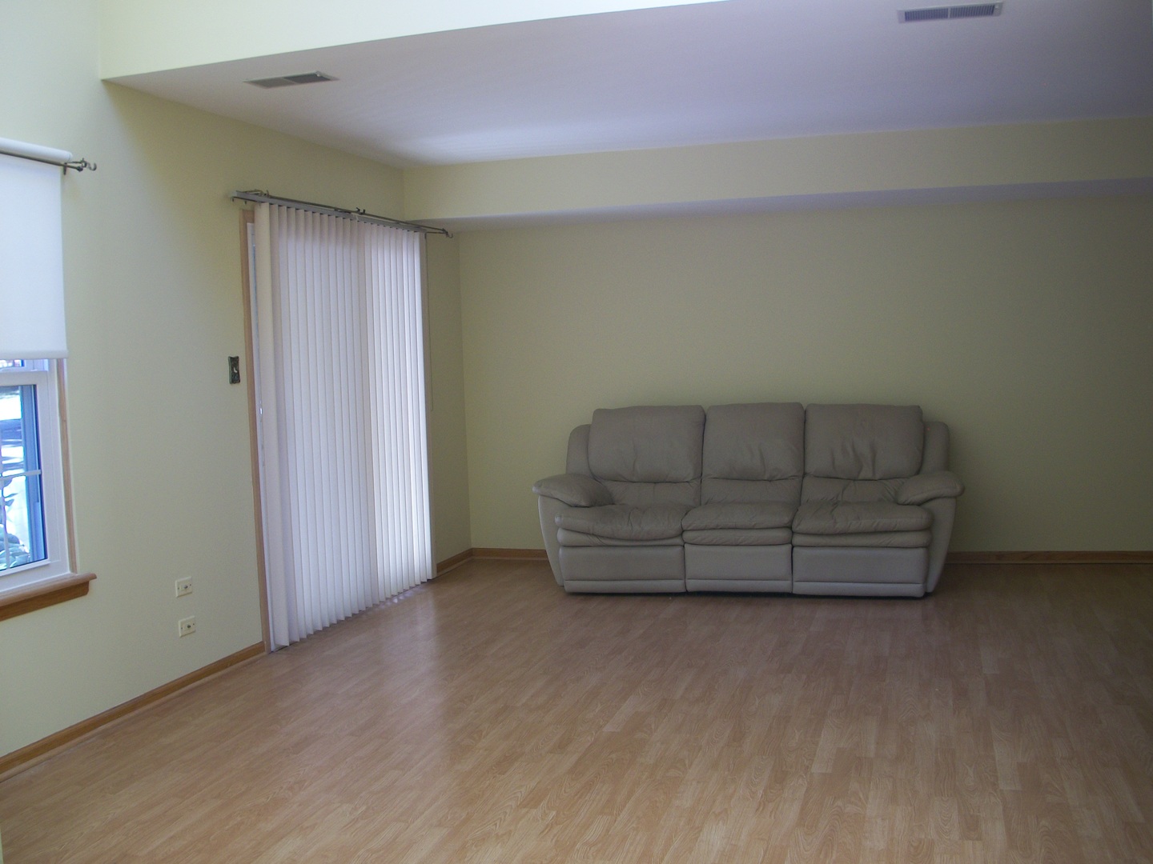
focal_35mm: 35
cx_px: 576
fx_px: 1166
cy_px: 432
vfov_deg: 40.7
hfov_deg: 52.6
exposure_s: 1/30
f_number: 3.1
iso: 80
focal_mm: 6.3
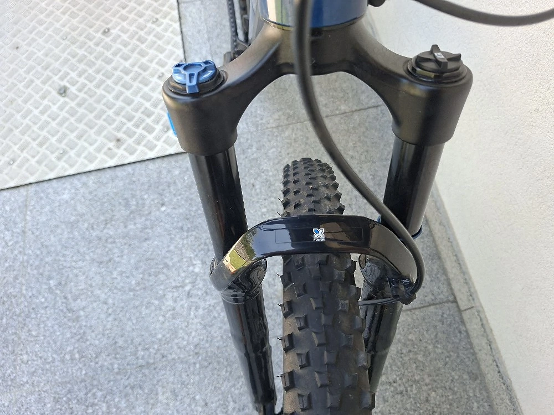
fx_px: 368
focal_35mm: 23
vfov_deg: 58.9
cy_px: 208
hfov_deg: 73.9
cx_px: 277
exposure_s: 1/102
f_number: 1.8
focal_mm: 5.54
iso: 50
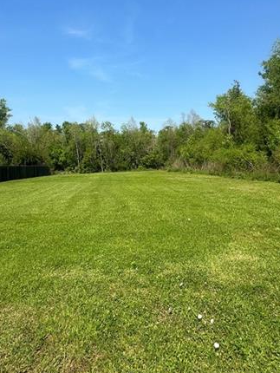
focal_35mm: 25
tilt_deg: +2.8
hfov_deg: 54.9
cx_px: 138
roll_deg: +2.0
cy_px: 149
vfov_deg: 68.7
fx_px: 269
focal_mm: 2.22
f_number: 2.2
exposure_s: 1/1949
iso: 50
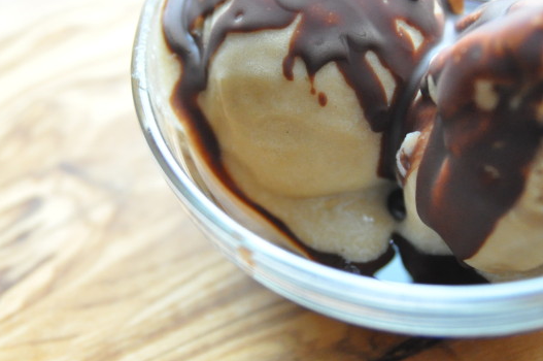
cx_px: 264
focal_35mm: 70
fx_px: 1055
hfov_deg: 28.9
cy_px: 152
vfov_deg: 19.4
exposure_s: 1/20
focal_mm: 24
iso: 1600
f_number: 2.8
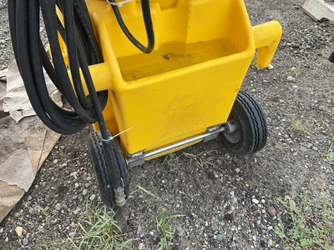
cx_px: 167
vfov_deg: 48.2
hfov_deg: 61.7
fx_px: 280
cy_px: 125
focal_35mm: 29
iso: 64
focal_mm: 3
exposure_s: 1/122
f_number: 1.8
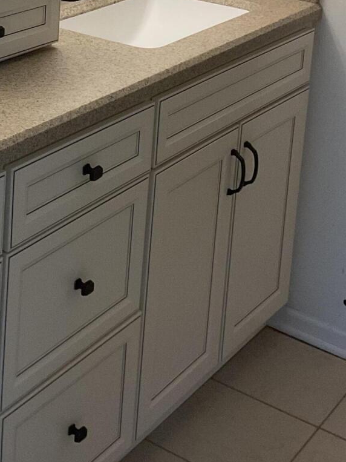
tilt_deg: -10.7
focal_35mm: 76
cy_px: -57
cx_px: 46
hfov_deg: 19.1
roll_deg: -1.4
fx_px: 1013
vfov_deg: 23.9
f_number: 1.8
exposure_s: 1/120
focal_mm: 3
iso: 64
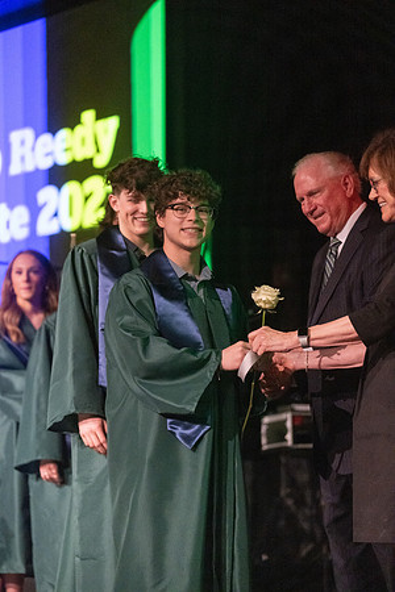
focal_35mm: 116
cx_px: 198
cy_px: 296
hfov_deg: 11.8
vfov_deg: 17.6
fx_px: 1909
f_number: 2.8
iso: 16000
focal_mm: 116
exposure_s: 1/1000
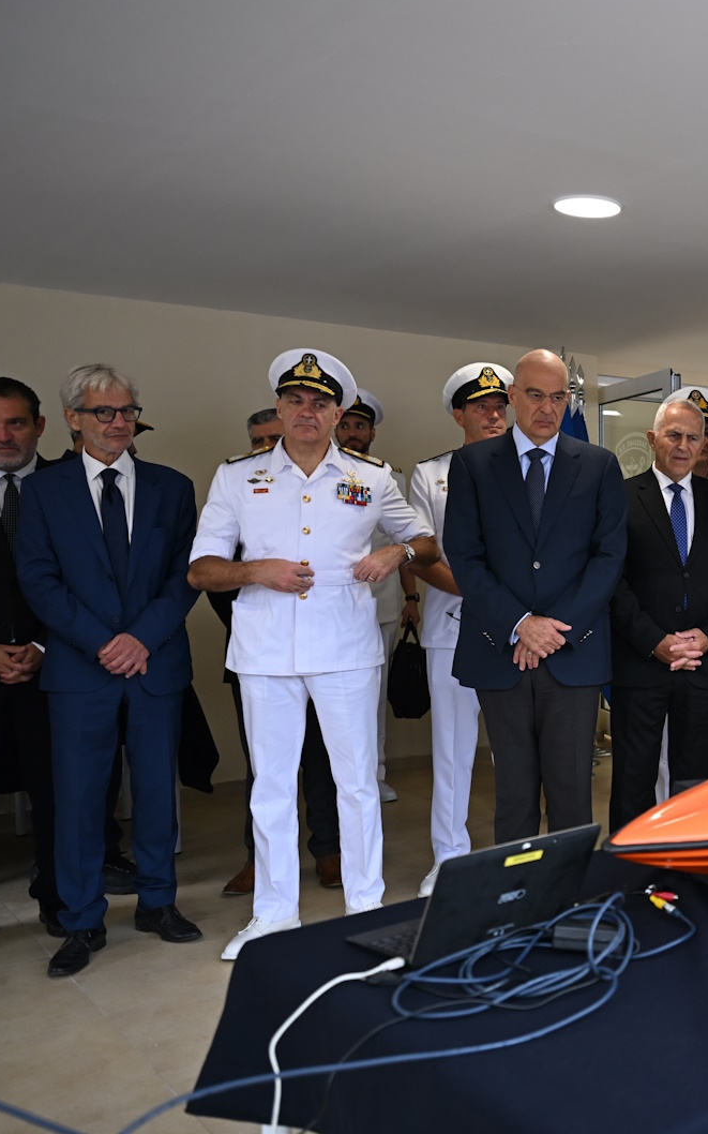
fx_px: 1143
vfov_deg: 52.8
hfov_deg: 31.0
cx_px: 762
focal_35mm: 37
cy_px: 565
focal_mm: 24
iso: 500
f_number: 2.8
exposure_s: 1/320
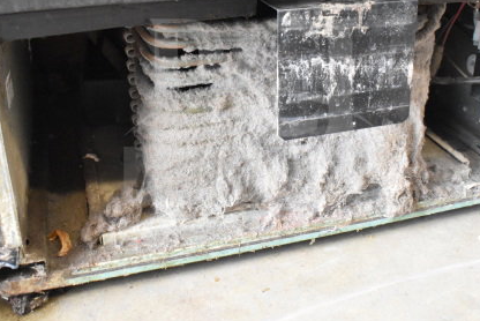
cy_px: 110
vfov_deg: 30.4
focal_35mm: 44
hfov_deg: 44.5
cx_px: 253
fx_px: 587
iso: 6400
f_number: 5
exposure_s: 1/100
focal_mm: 20
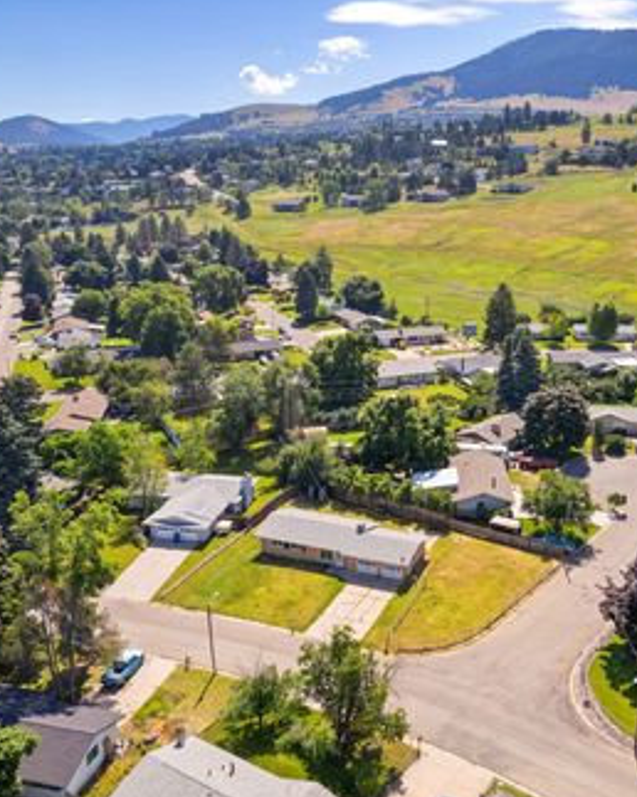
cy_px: 406
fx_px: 755
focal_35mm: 32
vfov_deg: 55.7
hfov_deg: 45.5
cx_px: 383
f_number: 2.8
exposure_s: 1/120
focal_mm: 8.38
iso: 110
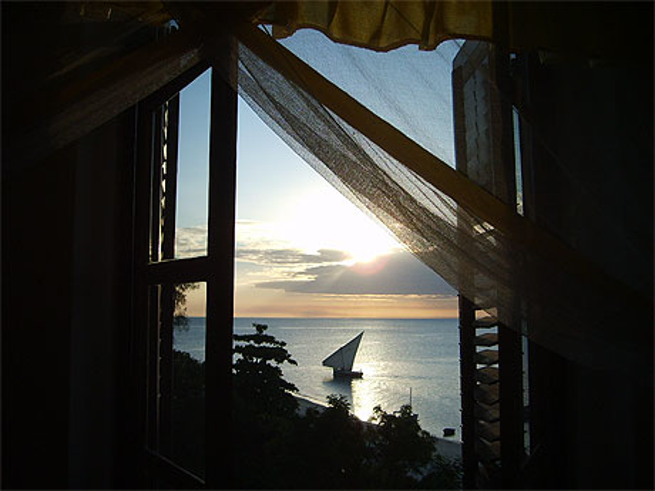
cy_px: 246
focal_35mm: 35
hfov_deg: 52.6
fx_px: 662
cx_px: 328
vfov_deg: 40.7
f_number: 7.1
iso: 50
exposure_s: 1/180
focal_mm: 5.8
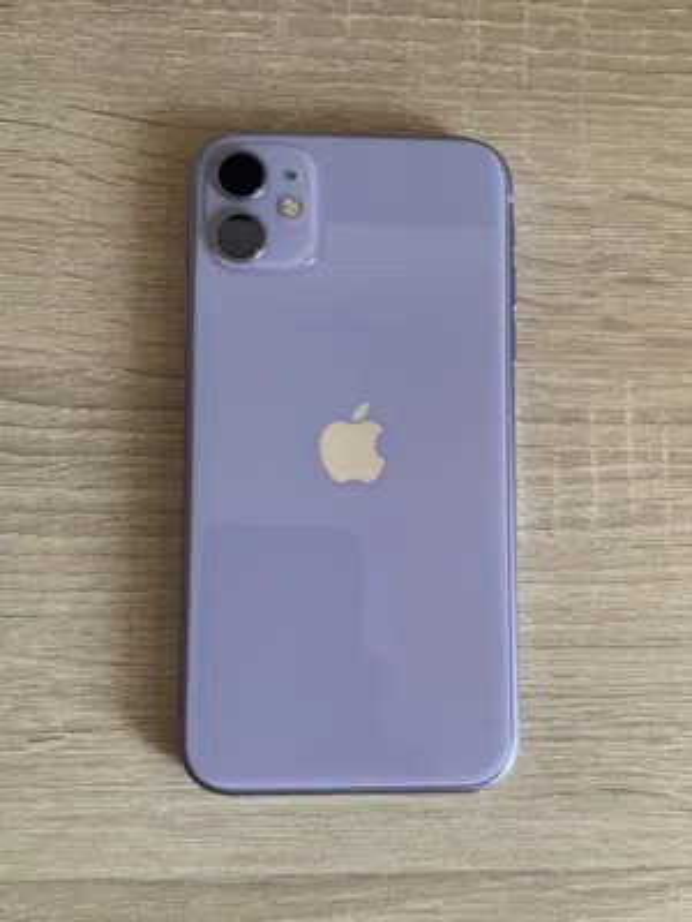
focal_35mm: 26
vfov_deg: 67.3
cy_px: 461
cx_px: 346
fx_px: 693
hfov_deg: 53.1
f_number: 1.8
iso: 250
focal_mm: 4.25
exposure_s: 1/50
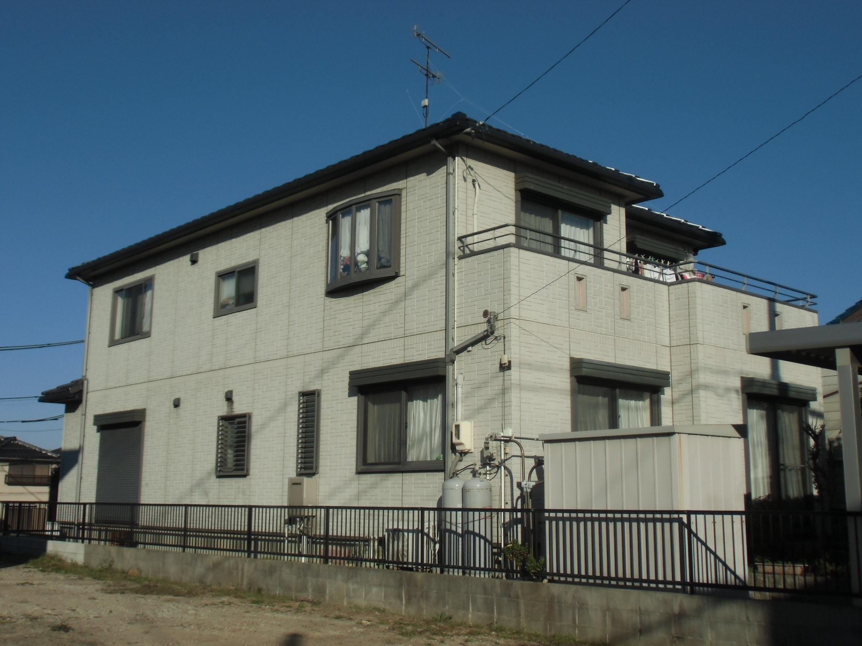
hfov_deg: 46.8
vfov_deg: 36.0
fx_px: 996
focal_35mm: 40
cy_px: 323
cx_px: 431
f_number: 4
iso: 64
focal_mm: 7.15
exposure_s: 1/1000
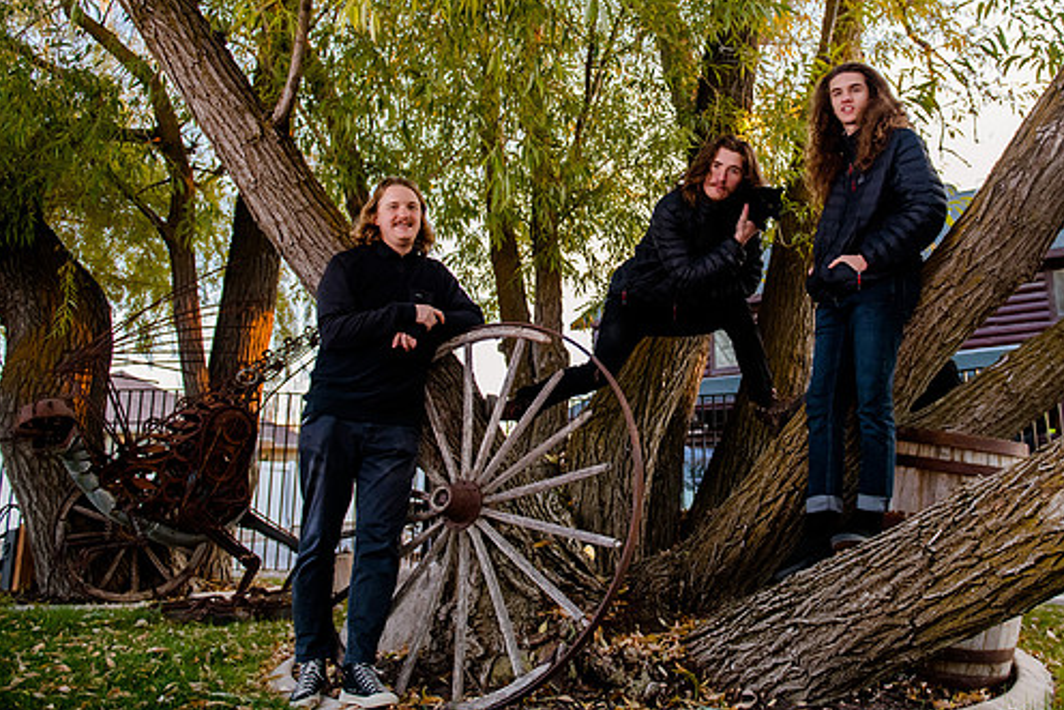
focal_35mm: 32
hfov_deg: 58.3
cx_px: 635
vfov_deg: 40.8
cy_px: 254
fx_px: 946
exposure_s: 1/250
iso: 1000
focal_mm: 24
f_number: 3.2
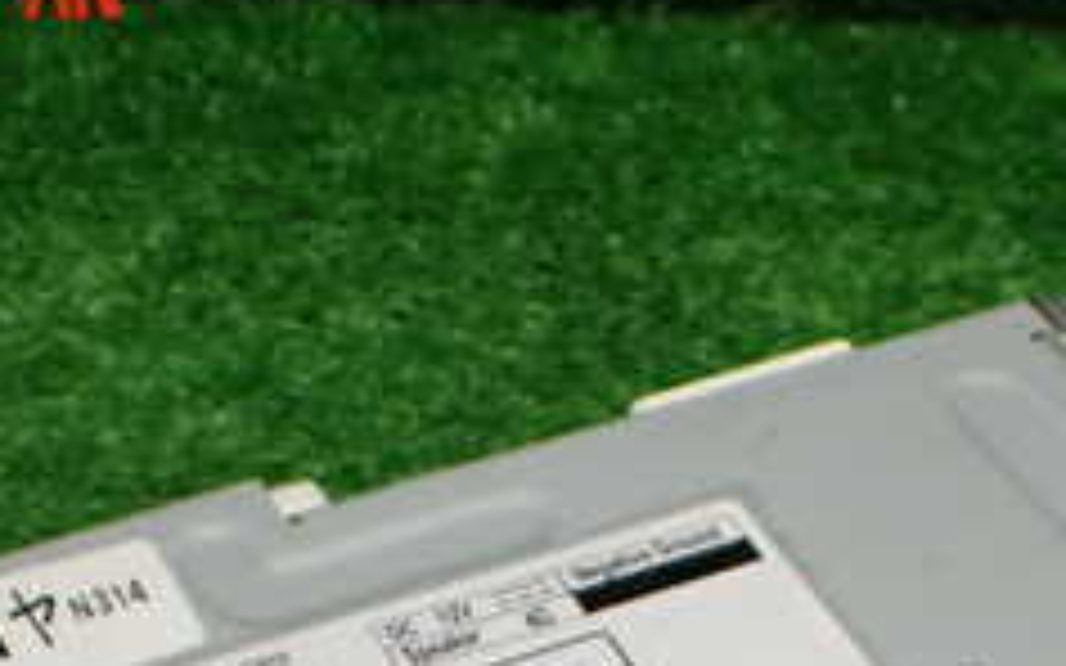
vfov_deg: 12.3
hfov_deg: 20.4
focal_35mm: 102
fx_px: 2963
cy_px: 945
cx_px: 652
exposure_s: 1/160
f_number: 2.7
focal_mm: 6.83
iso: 500
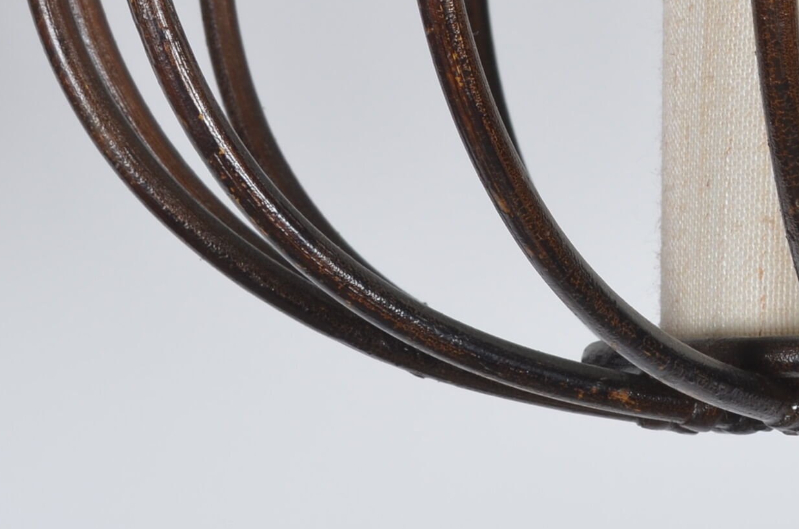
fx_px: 4961
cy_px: -199
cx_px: 966
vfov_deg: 6.1
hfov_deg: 9.1
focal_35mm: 224
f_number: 11
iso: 100
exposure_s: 1/125
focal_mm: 50
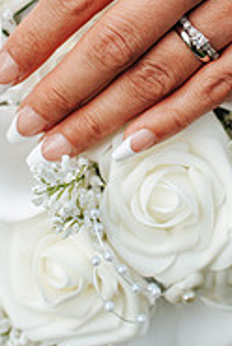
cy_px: 56
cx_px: 157
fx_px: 819
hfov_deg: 16.1
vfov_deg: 23.4
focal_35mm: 85
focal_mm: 35
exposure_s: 1/500
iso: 100
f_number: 3.5
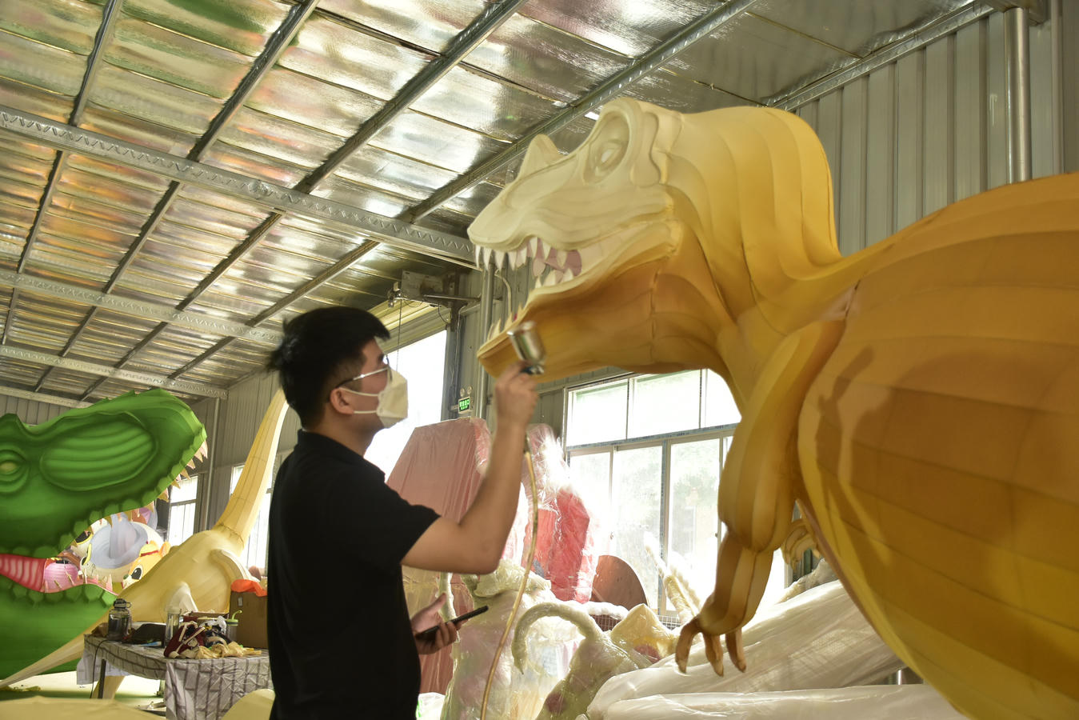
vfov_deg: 36.9
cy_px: 360
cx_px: 540
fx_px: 1079
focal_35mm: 36
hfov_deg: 53.1
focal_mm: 24
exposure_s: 1/40
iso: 1250
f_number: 3.8
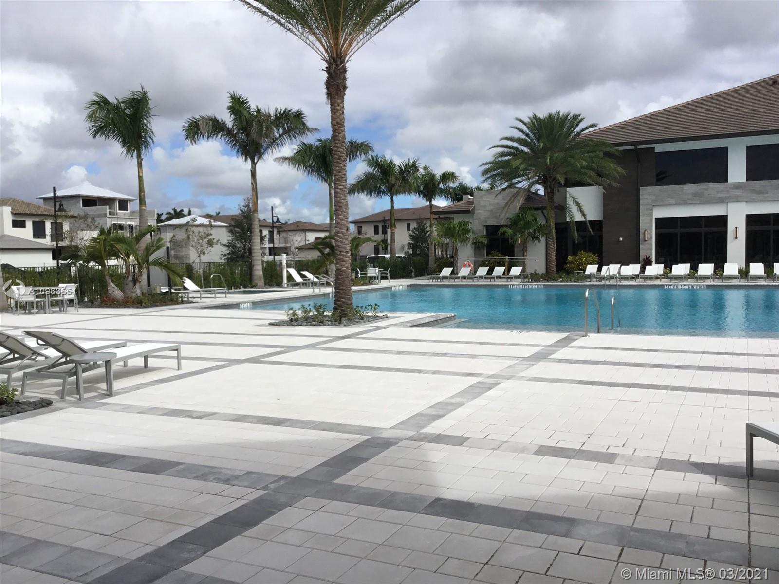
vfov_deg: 45.4
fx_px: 698
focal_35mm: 31
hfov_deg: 58.4
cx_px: 390
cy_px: 292
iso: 25
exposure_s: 1/2262
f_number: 2.4
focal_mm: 3.3
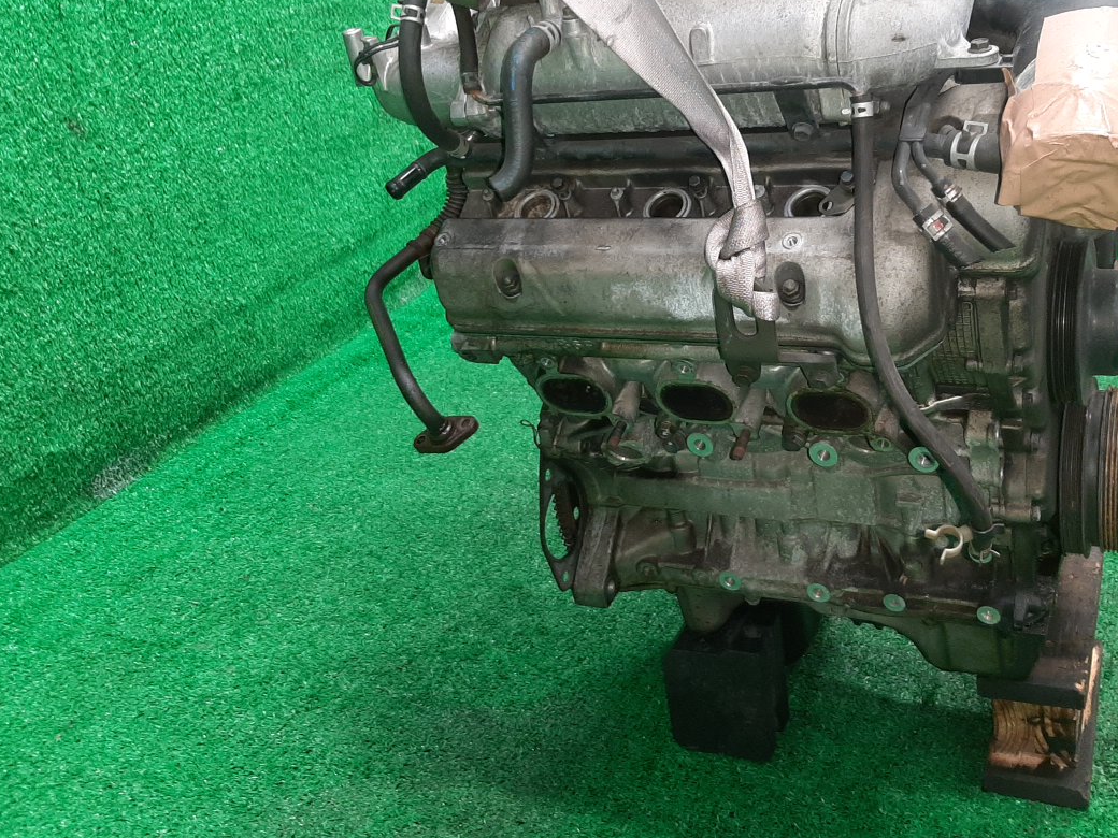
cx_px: 662
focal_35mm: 36
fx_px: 1163
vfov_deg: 39.5
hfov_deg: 51.1
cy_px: 327
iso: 193
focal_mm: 3.93
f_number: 1.7
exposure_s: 1/50
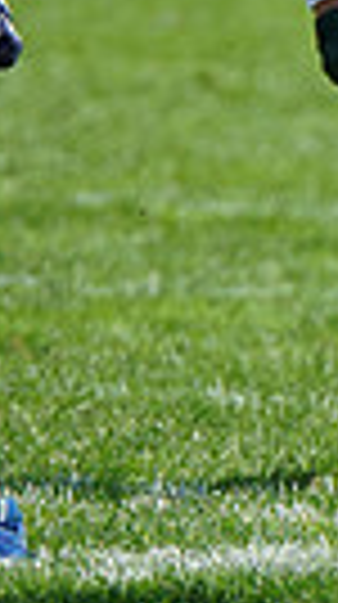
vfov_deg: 2.0
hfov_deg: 1.1
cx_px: 1095
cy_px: 7
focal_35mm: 1065
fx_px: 17033
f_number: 2.8
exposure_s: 1/4000
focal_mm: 234
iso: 400
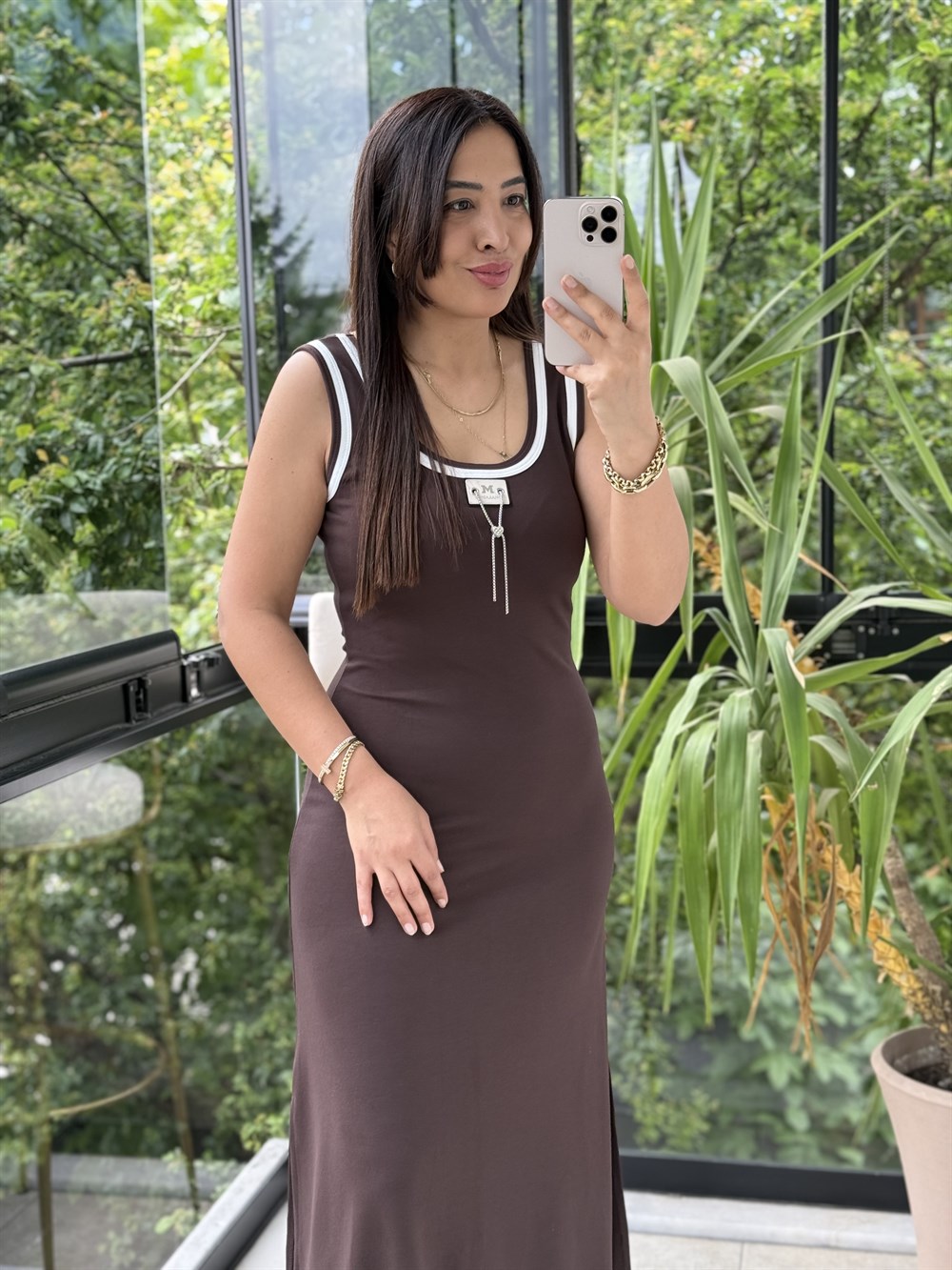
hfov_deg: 30.3
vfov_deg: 39.7
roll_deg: +1.9
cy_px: 635
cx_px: 476
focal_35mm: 48
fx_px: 1760
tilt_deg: -20.1
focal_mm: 6.76
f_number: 1.78
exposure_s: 1/171
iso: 64
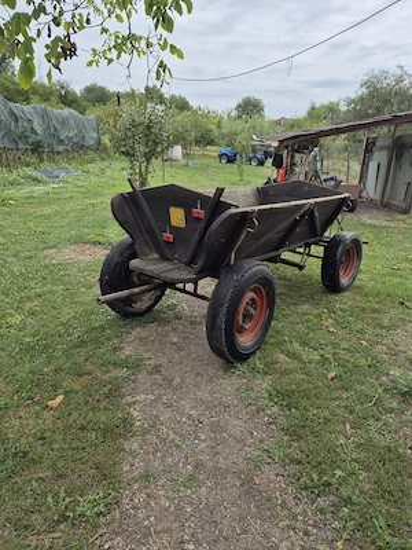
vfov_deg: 73.9
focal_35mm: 23
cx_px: 206
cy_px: 275
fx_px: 365
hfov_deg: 58.9
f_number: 1.8
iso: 25
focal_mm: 5.4
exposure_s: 1/2000
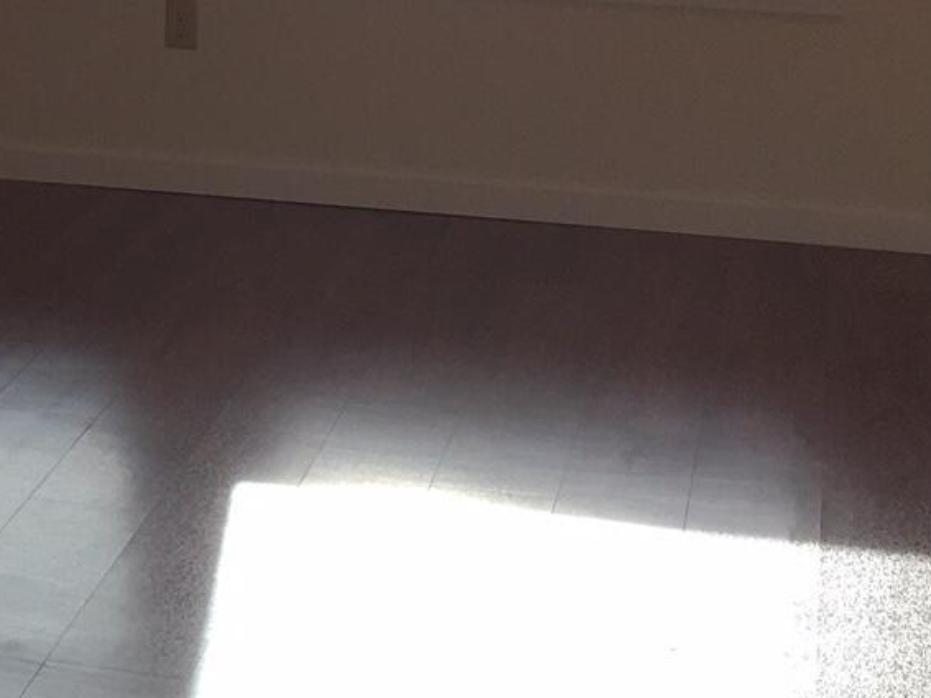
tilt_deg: -3.5
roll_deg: -1.2
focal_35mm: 105
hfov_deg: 18.0
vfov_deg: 13.7
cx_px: -99
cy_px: -119
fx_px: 2823
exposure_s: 1/620
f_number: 2.2
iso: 25
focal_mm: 4.15
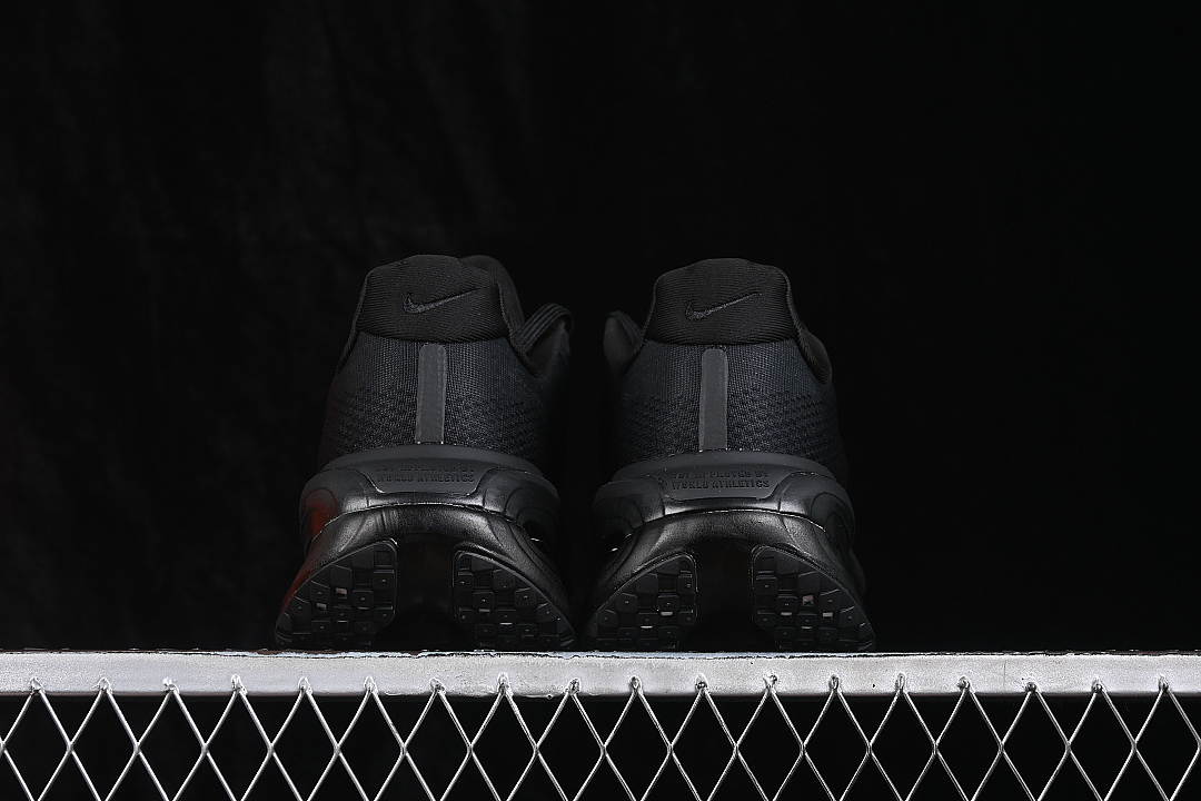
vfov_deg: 18.2
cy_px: 400
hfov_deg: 27.0
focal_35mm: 75
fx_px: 2502
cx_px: 600
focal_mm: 50
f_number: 6.3
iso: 160
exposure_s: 1/60
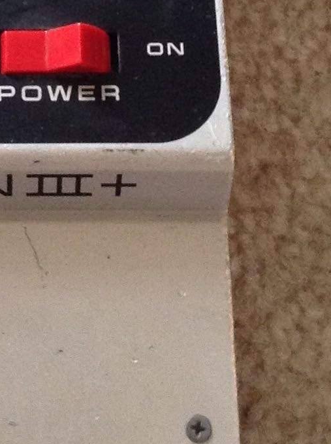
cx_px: -51
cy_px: -37
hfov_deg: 11.5
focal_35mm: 126
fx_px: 1611
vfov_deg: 15.3
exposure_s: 1/24
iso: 100
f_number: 2.4
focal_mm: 3.3
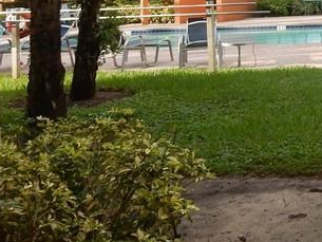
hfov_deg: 20.4
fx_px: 782
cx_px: 463
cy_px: -80
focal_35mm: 84
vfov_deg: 16.5
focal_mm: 4.5
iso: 125
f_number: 3.7
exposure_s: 1/320
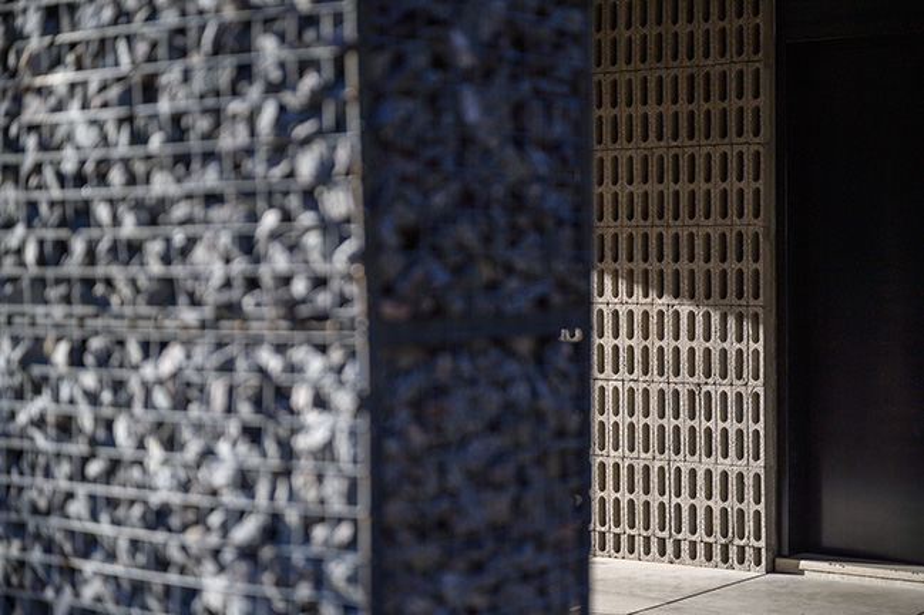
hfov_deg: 28.9
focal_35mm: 70
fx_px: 1796
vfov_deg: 19.4
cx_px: 462
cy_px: 308
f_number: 2.8
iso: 320
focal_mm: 70
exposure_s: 1/8000
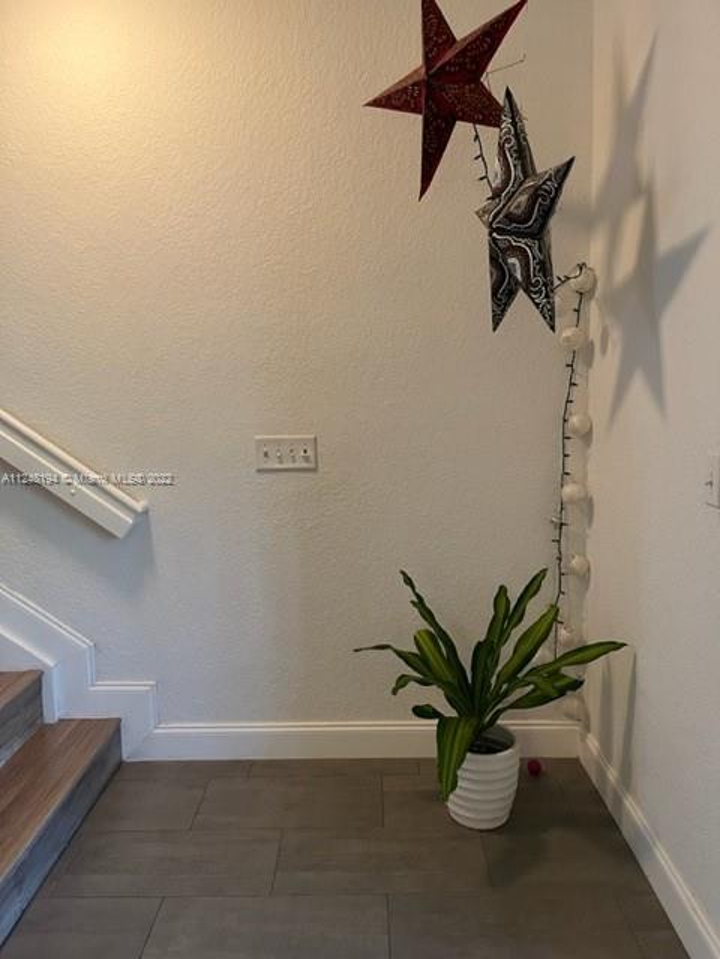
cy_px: 480
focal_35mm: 26
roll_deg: +2.2
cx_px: 360
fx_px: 721
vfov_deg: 67.3
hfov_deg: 53.1
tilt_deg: -8.0
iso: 320
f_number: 1.6
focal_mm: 5.1
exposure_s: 1/60
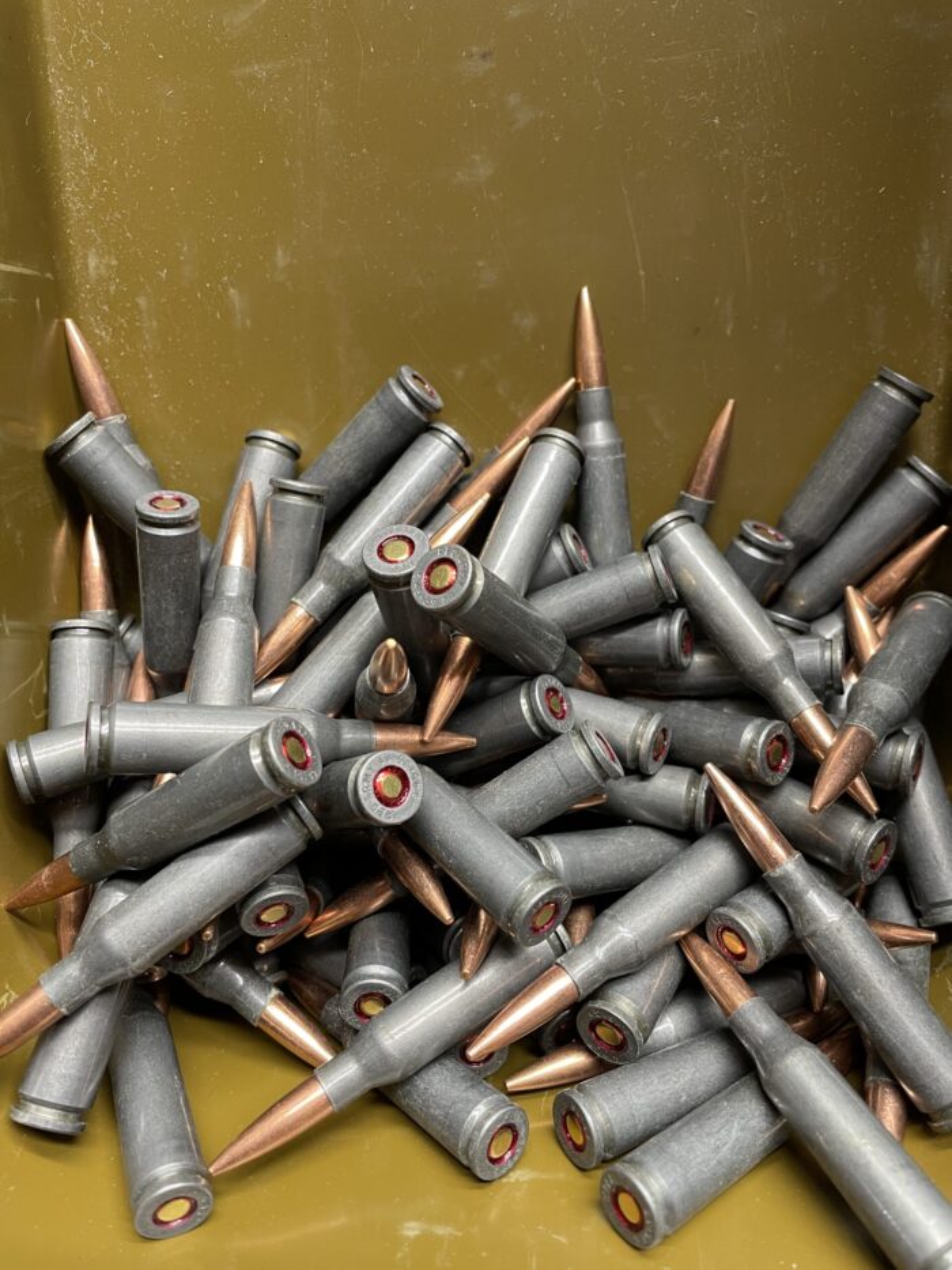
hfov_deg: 53.1
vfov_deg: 67.3
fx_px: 953
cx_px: 476
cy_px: 635
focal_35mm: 26
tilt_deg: -46.0
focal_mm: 4.2
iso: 160
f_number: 1.6
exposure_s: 1/60
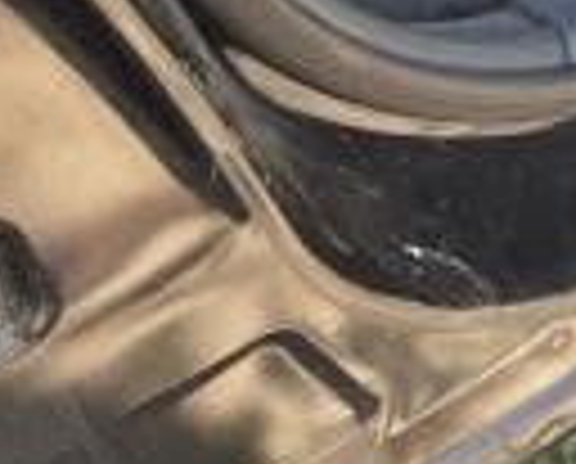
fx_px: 2700
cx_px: 1634
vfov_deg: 8.6
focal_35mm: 158
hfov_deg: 9.8
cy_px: -793
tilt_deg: -29.9
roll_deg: +9.2
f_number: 1.6
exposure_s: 1/176
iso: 32
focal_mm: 4.2
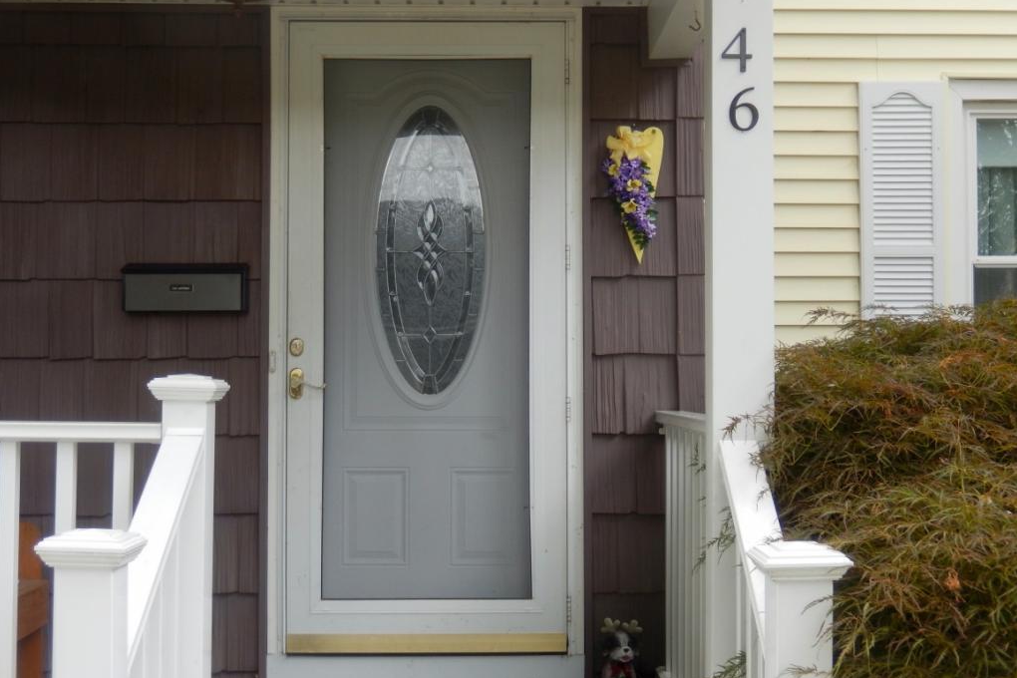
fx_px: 1328
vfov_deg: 28.6
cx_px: 508
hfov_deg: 41.9
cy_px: 363
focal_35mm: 47
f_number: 4.3
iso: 125
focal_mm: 8.1
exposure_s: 1/100
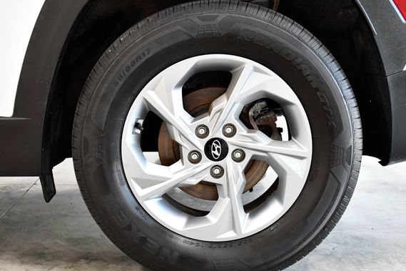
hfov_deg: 36.9
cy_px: 138
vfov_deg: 25.0
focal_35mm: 54
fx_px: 609
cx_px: 188
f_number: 4.5
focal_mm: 32
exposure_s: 1/320
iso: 2500
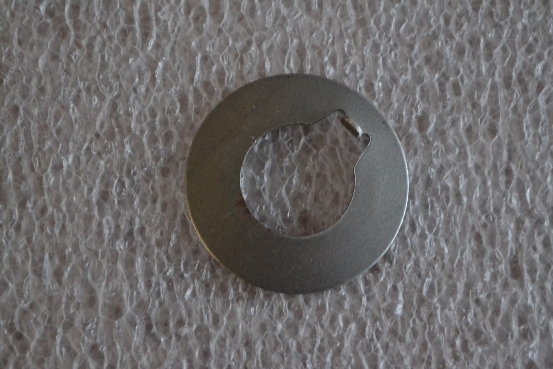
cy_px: 184
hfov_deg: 24.6
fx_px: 1267
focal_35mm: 82
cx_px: 276
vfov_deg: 16.6
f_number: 5.6
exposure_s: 1/10
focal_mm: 55
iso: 3200
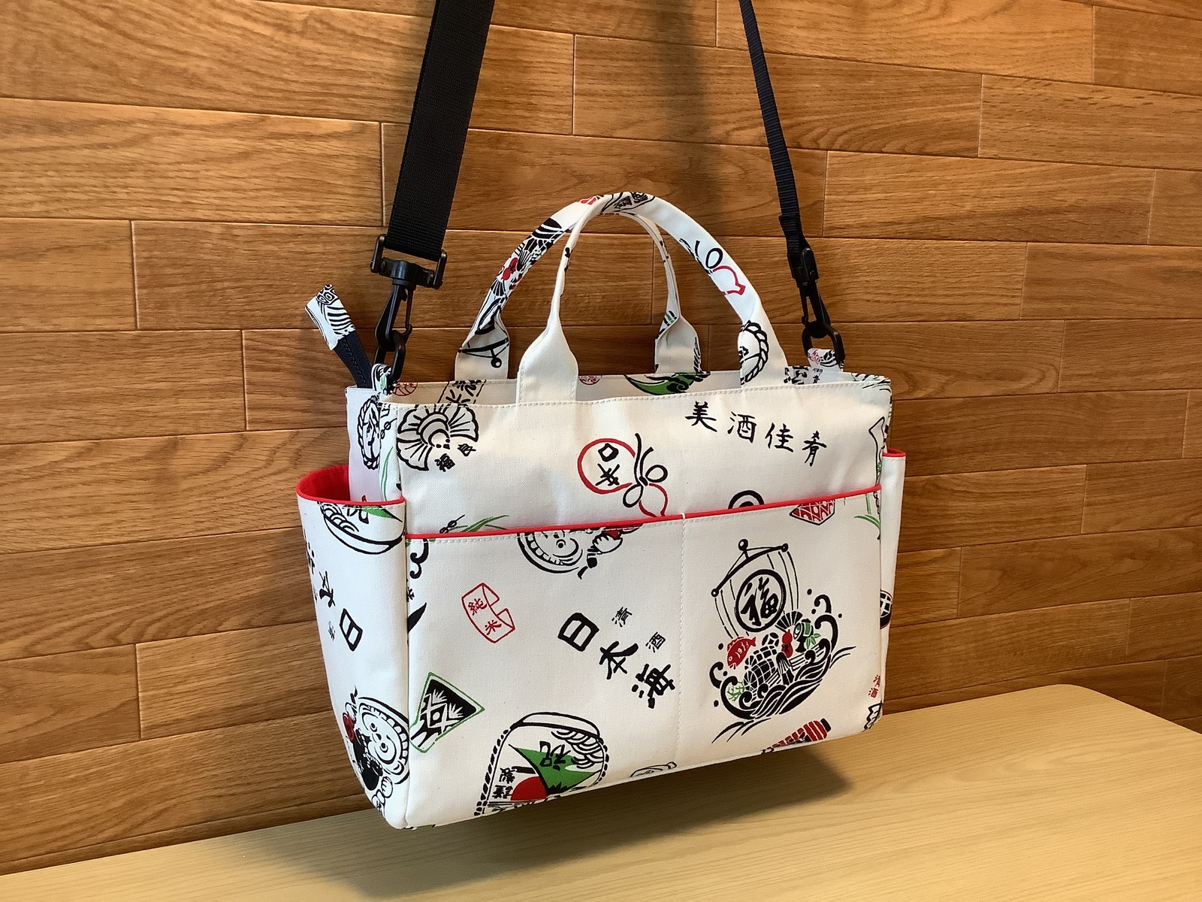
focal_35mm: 31
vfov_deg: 45.4
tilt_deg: -8.5
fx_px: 1076
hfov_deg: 58.4
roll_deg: -0.4
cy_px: 451
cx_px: 601
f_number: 2.4
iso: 250
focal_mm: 3.3
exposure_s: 1/50
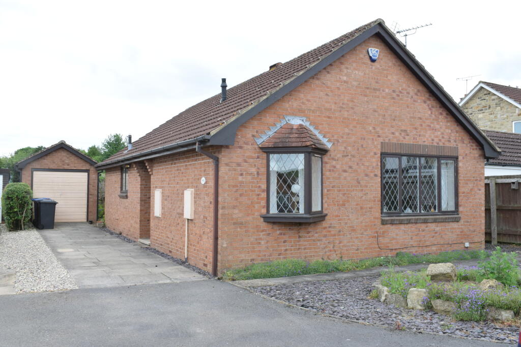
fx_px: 478
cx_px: 260
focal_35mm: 33
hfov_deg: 57.2
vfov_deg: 40.0
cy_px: 174
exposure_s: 1/125
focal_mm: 22
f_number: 13
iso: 800
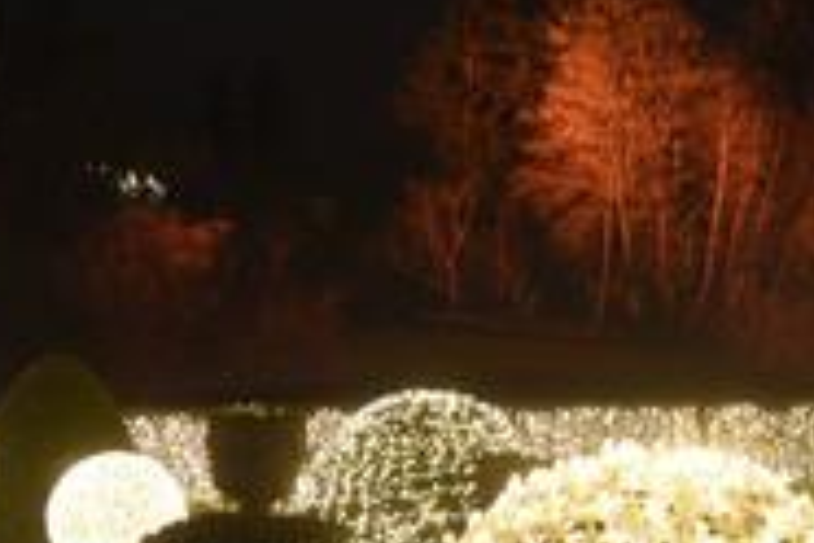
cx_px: 926
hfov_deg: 18.0
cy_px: 398
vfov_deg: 12.5
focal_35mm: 109
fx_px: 2464
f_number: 5.6
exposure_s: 1/10
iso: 3200
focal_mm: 45
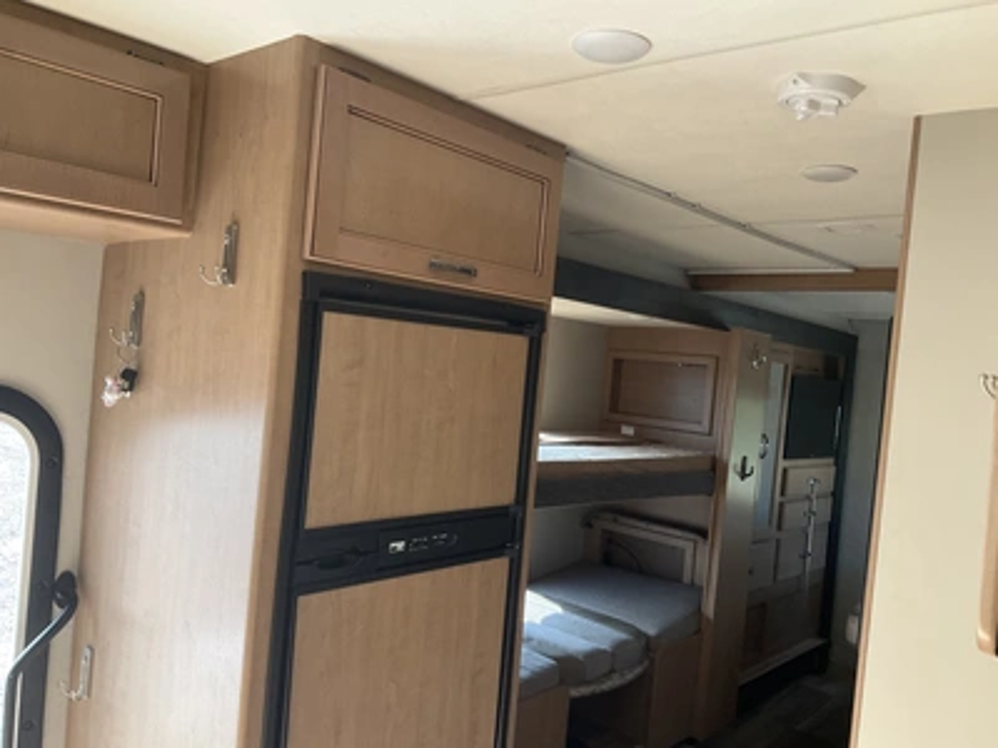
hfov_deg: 61.7
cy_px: 374
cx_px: 499
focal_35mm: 29
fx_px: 836
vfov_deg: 48.2
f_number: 1.8
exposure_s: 1/106
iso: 64
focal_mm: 3
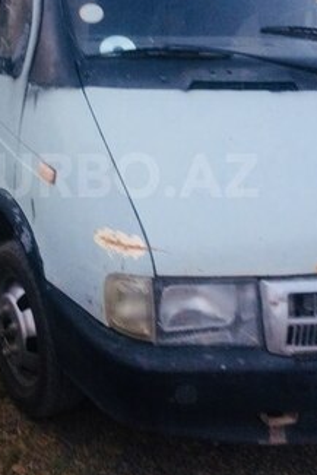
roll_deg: -2.9
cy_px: 175
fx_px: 607
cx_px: 108
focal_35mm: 46
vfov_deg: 42.4
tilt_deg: -14.7
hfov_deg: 29.1
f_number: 2.2
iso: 160
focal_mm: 4.15
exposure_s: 1/33
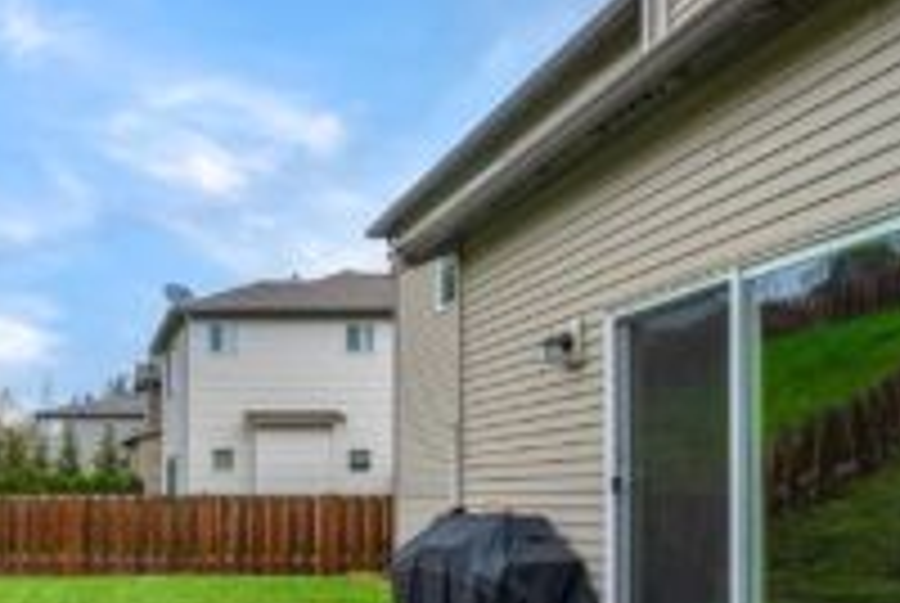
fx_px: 701
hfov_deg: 53.2
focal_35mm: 28
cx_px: 22
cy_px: 556
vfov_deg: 42.3
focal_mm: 14
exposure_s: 1/30
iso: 80
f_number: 7.1
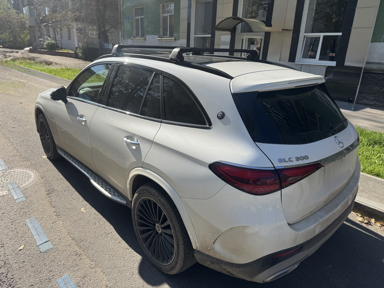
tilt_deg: -19.0
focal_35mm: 24
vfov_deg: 56.8
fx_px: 266
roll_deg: -1.4
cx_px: 192
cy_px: 144
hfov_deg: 71.6
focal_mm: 6.76
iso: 80
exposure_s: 1/3247
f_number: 1.78
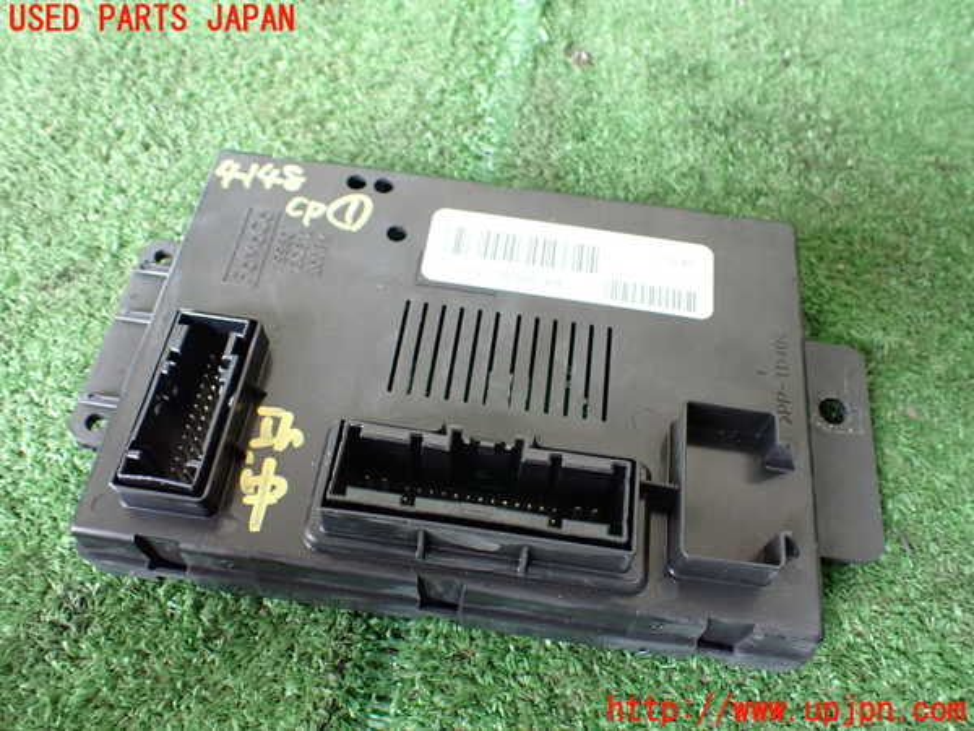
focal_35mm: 30
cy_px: 366
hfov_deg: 60.0
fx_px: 844
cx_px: 487
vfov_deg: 46.8
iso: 800
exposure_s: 1/125
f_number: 2.3
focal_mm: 5.4
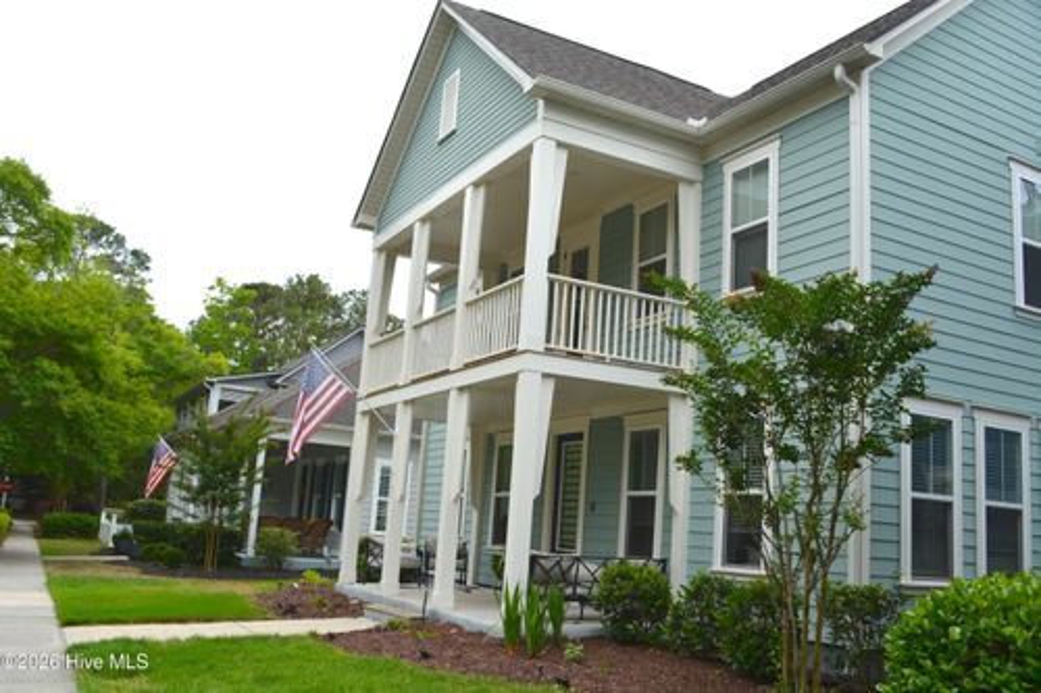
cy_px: 346
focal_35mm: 33
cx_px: 520
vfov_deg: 39.9
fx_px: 954
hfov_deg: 57.2
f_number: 8
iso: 110
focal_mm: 22
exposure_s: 1/250
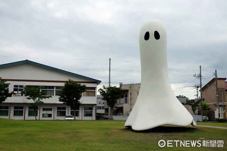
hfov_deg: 53.1
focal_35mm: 36
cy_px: 76
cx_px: 114
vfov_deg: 36.9
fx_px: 227
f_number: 11
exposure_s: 1/450
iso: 400
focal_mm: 24.3
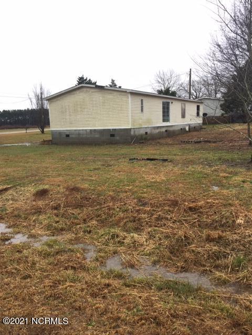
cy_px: 168
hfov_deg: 48.2
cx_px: 126
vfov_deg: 61.7
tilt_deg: -7.9
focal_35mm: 29
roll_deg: +1.8
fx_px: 281
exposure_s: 1/179
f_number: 2.2
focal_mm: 4.15
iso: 32
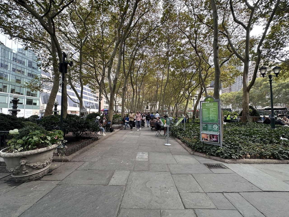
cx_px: 144
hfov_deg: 102.1
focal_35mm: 14
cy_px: 108
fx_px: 117
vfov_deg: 85.7
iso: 40
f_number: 2.2
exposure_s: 1/124
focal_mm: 2.22
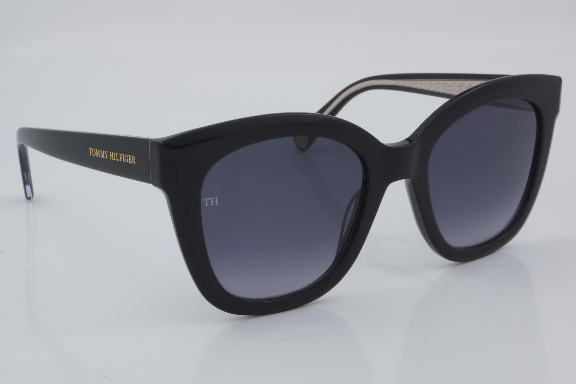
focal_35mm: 75
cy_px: 192
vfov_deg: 18.2
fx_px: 1200
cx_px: 288
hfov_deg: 27.0
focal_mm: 50
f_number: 32
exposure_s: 1/4
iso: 100
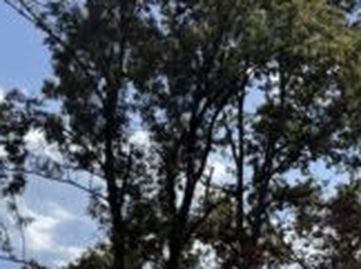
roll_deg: -0.2
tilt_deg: +1.8
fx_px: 1187
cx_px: 595
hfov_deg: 15.5
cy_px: 345
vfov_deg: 12.6
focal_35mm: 114
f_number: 1.78
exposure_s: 1/9091
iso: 80
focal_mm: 6.76
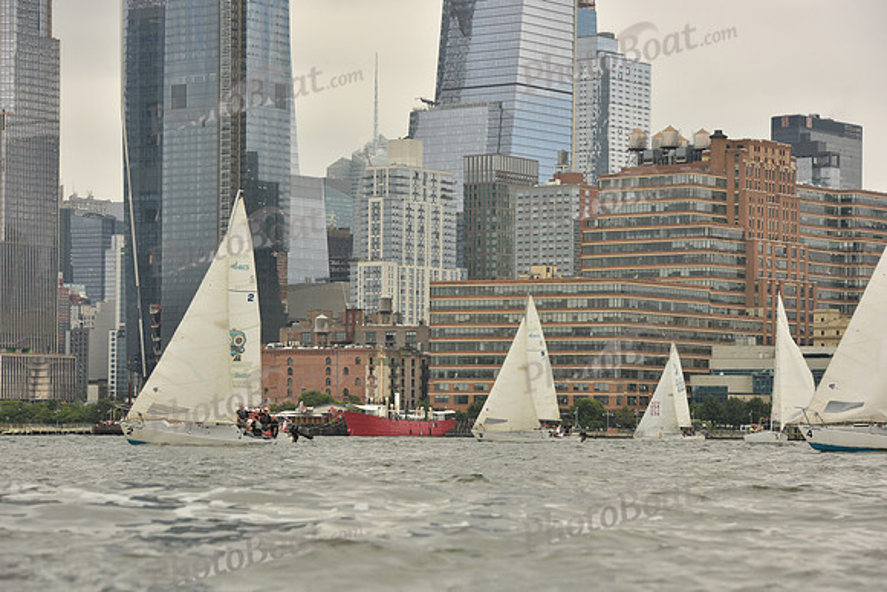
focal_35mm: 112
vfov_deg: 12.2
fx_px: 2760
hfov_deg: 18.3
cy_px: 296
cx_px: 444
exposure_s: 1/1250
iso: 320
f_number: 7.1
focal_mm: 112
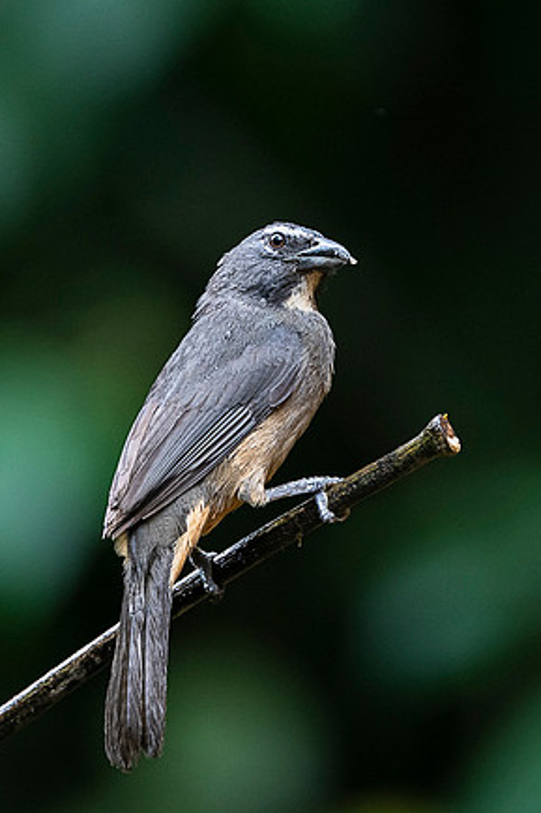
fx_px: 13896
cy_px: 272
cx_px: 284
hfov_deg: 2.2
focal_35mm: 616
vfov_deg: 3.3
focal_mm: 300
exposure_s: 1/400
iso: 1600
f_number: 4
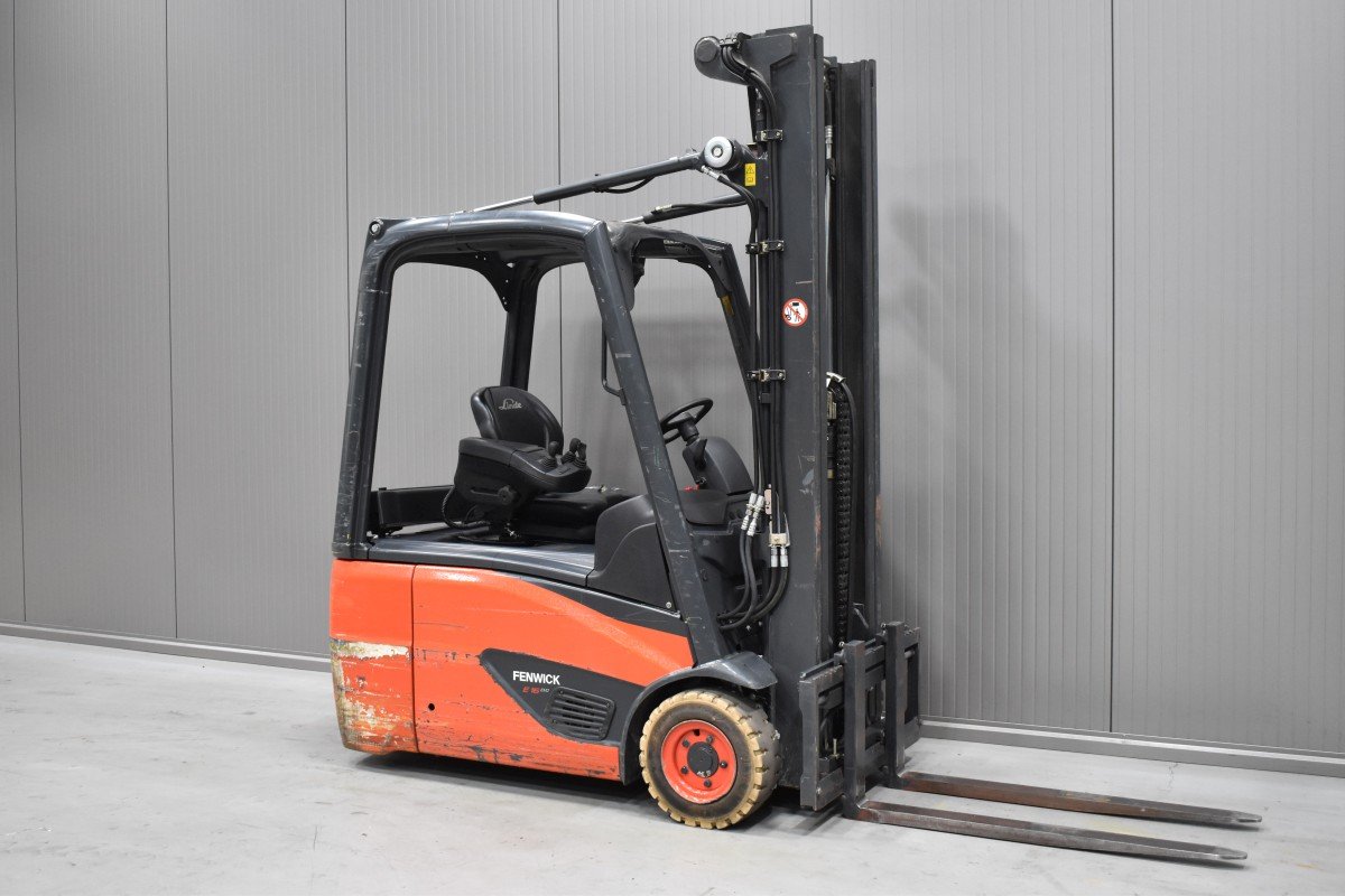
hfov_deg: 51.3
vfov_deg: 35.5
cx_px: 672
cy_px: 448
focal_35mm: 38
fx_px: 1401
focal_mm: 25
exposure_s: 1/40
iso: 1600
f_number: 5
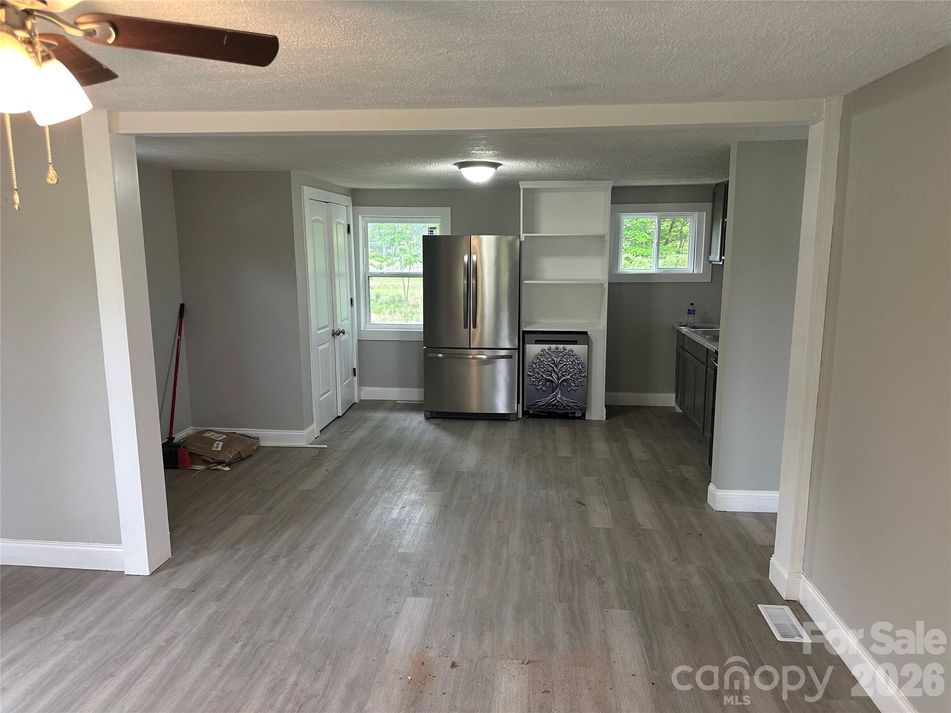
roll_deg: -0.4
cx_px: 476
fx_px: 659
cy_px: 356
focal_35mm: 24
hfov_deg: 71.6
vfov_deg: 56.8
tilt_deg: -8.5
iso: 160
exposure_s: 1/60
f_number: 1.78
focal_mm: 6.86
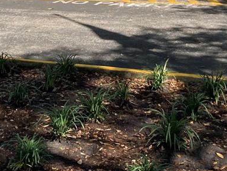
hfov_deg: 16.7
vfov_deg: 11.9
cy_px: -129
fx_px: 761
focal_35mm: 116
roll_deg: +1.4
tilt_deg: +5.0
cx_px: 15
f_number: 1.8
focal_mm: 3.99
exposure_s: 1/960
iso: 20
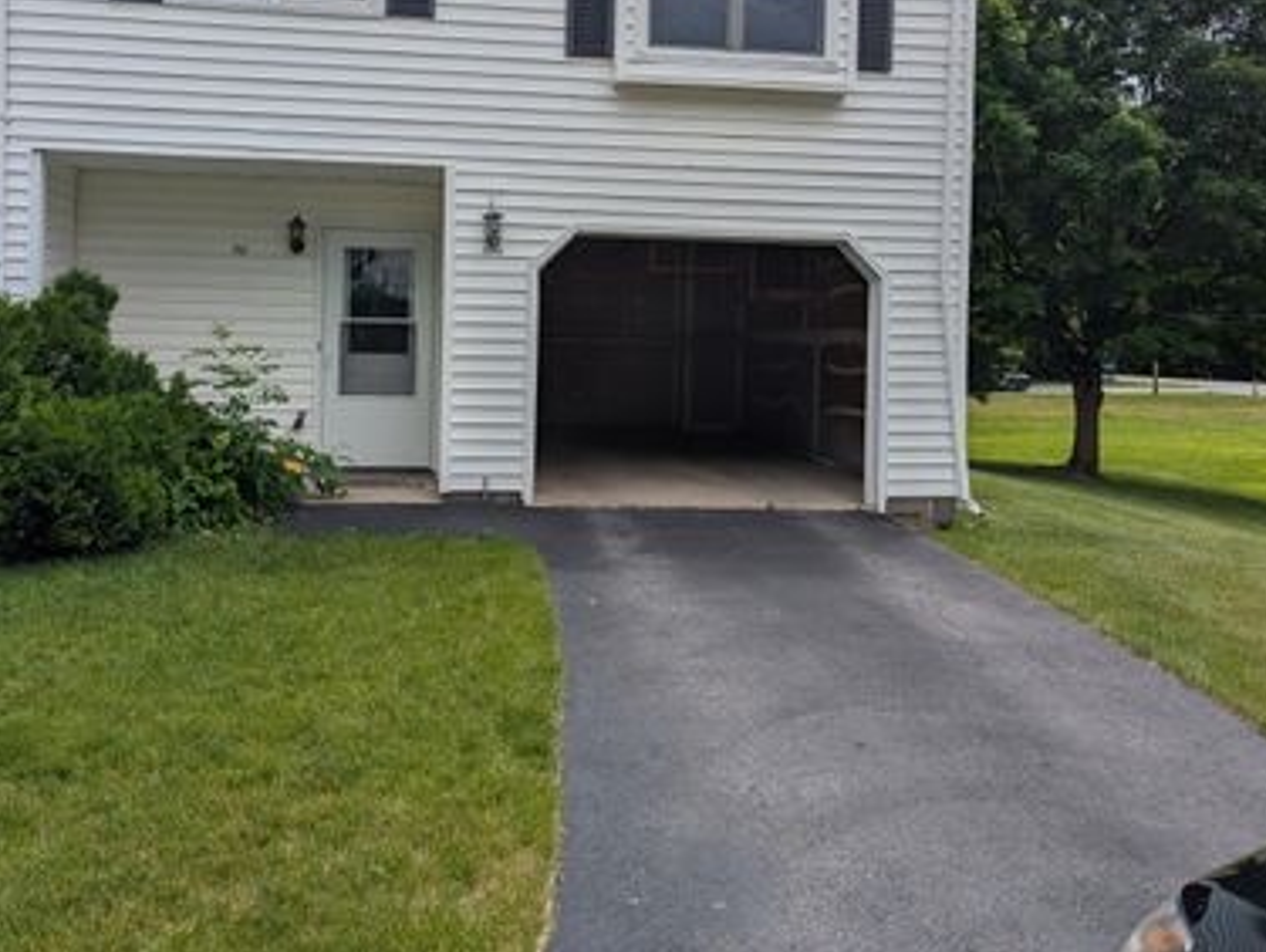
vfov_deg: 43.7
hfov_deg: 56.7
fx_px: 1171
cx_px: 571
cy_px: 324
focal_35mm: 32
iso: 47
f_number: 1.85
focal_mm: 6.81
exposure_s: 1/4049
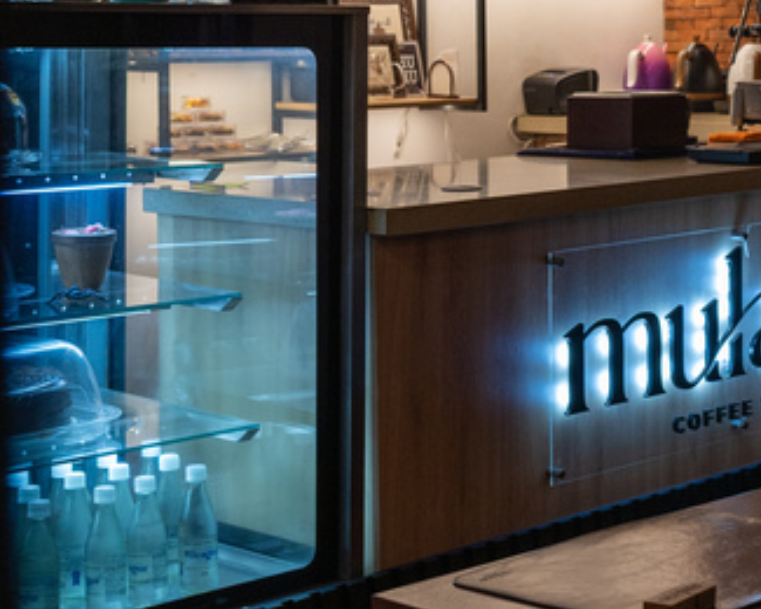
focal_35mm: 91
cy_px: 112
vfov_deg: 16.8
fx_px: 2050
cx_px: 661
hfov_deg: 20.7
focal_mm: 35
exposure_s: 1/125
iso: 1000
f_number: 5.6
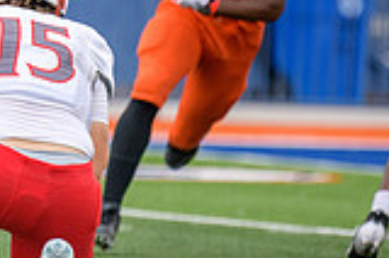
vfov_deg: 1.5
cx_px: -165
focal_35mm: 909
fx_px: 9803
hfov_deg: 2.3
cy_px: 111
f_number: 2.8
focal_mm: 250
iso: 500
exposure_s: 1/1000
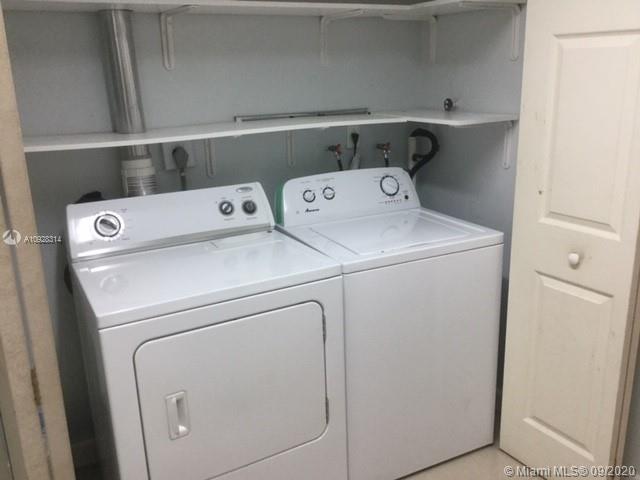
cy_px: 240
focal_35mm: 31
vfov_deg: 45.4
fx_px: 573
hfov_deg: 58.4
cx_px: 320
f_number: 2.4
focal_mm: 3.3
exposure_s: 1/30
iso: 80
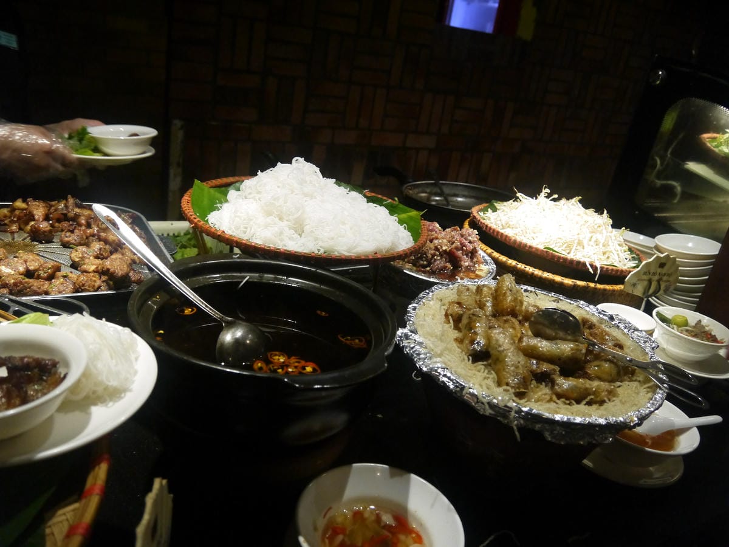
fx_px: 590
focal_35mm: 28
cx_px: 364
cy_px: 274
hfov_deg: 63.4
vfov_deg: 49.7
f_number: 3.5
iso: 1000
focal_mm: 14
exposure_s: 1/125
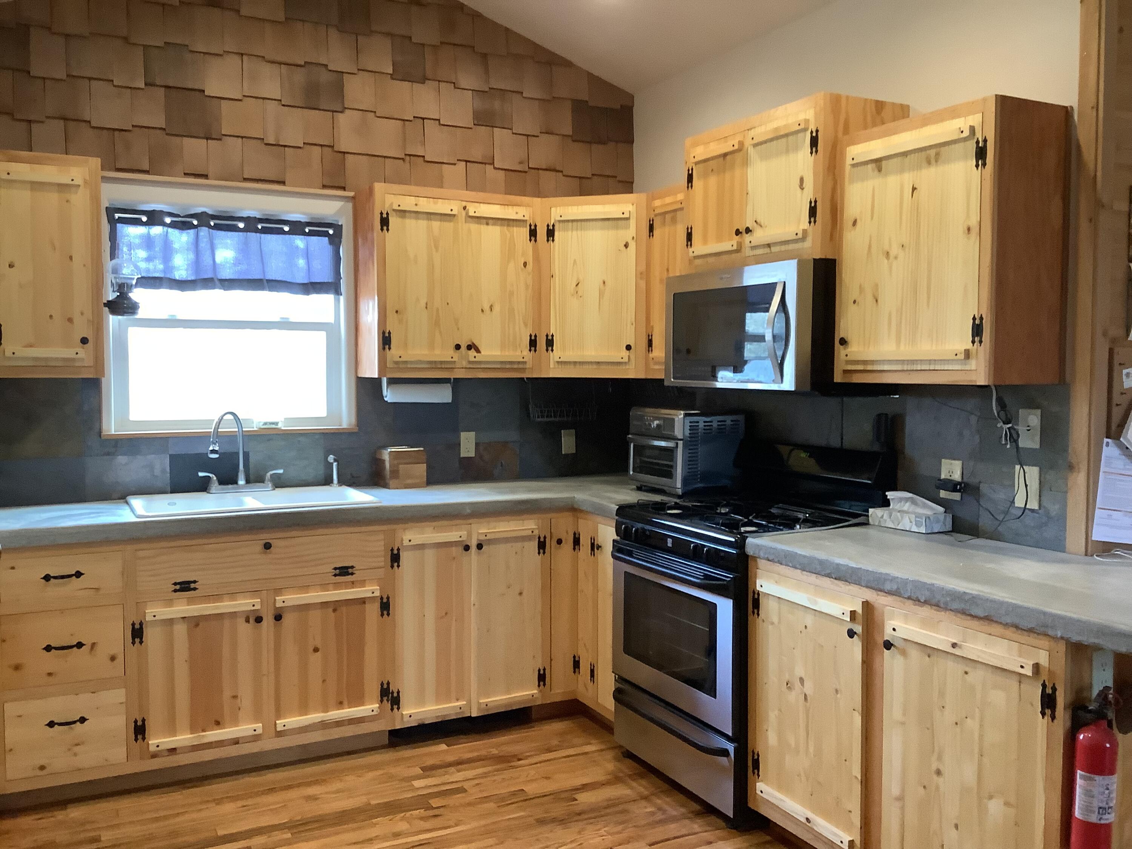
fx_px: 1014
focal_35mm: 31
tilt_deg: -3.4
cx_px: 566
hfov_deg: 58.4
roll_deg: -0.1
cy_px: 424
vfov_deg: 45.4
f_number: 2.4
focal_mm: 3.3
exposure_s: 1/50
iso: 320
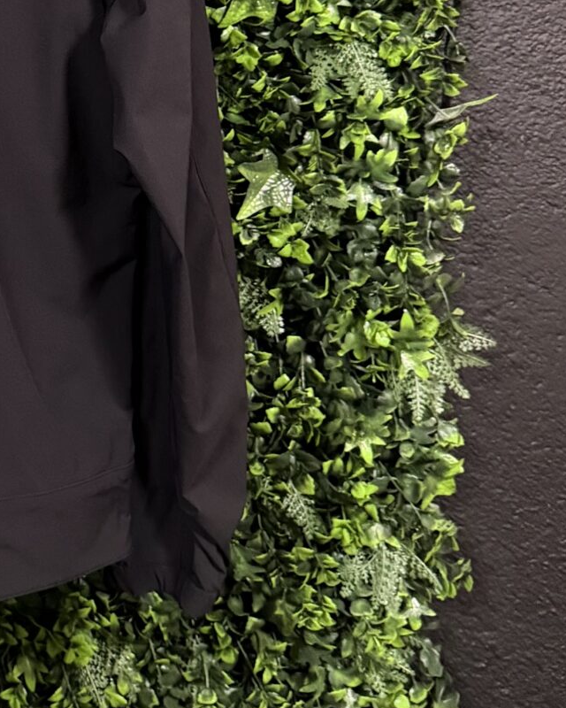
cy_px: -29
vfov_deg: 24.1
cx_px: -172
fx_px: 1570
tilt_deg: -3.7
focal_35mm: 75
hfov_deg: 18.9
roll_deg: -0.6
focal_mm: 6.76
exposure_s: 1/35
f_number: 1.78
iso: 1000
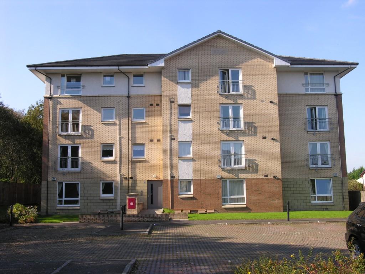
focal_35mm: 39
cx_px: 182
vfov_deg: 36.8
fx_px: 411
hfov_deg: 47.9
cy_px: 137
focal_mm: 10
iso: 50
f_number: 5.6
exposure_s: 1/148
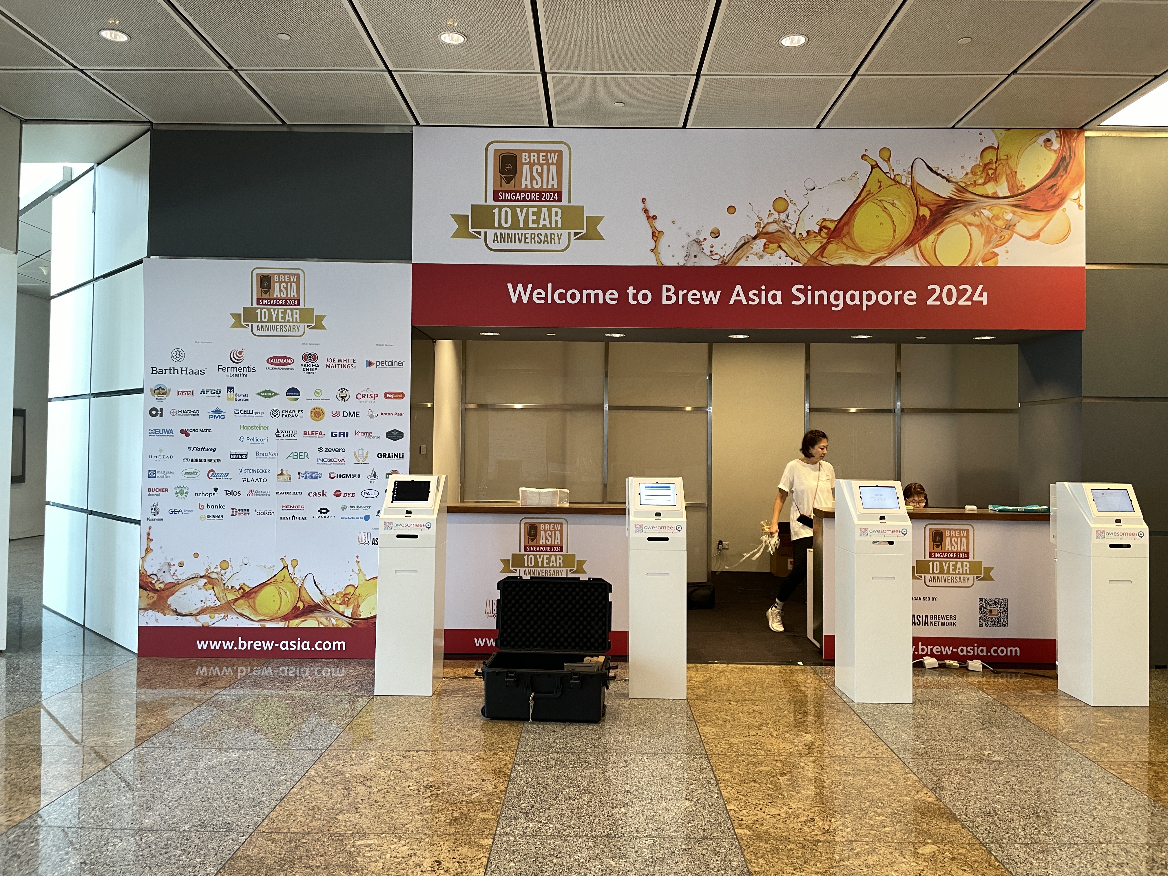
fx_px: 877
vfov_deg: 53.1
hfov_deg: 67.3
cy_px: 438
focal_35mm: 26
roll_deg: -1.0
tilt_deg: +1.6
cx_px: 584
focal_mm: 4.2
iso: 64
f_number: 1.6
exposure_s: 1/50
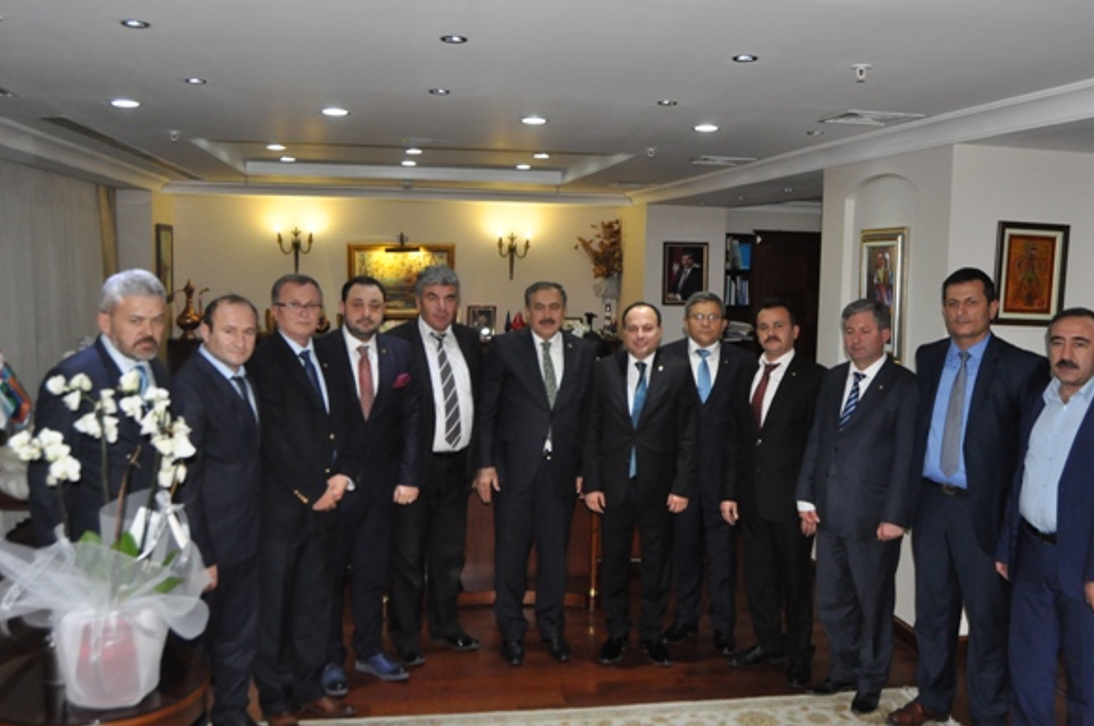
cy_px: 381
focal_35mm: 33
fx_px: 1001
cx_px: 547
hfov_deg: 57.3
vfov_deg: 39.8
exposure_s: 1/60
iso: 1600
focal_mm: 20
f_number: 5
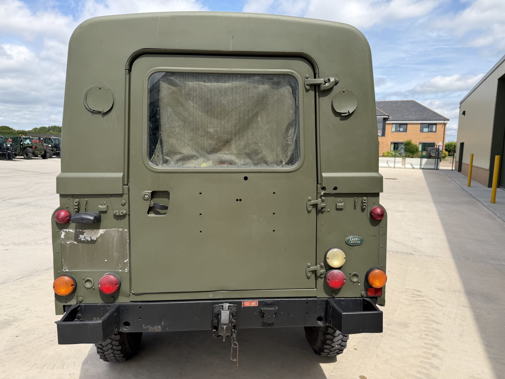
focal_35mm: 24
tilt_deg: -6.3
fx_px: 350
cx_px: 252
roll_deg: -1.0
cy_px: 190
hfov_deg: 71.6
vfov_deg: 56.8
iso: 80
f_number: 1.78
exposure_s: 1/3279
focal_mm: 6.76
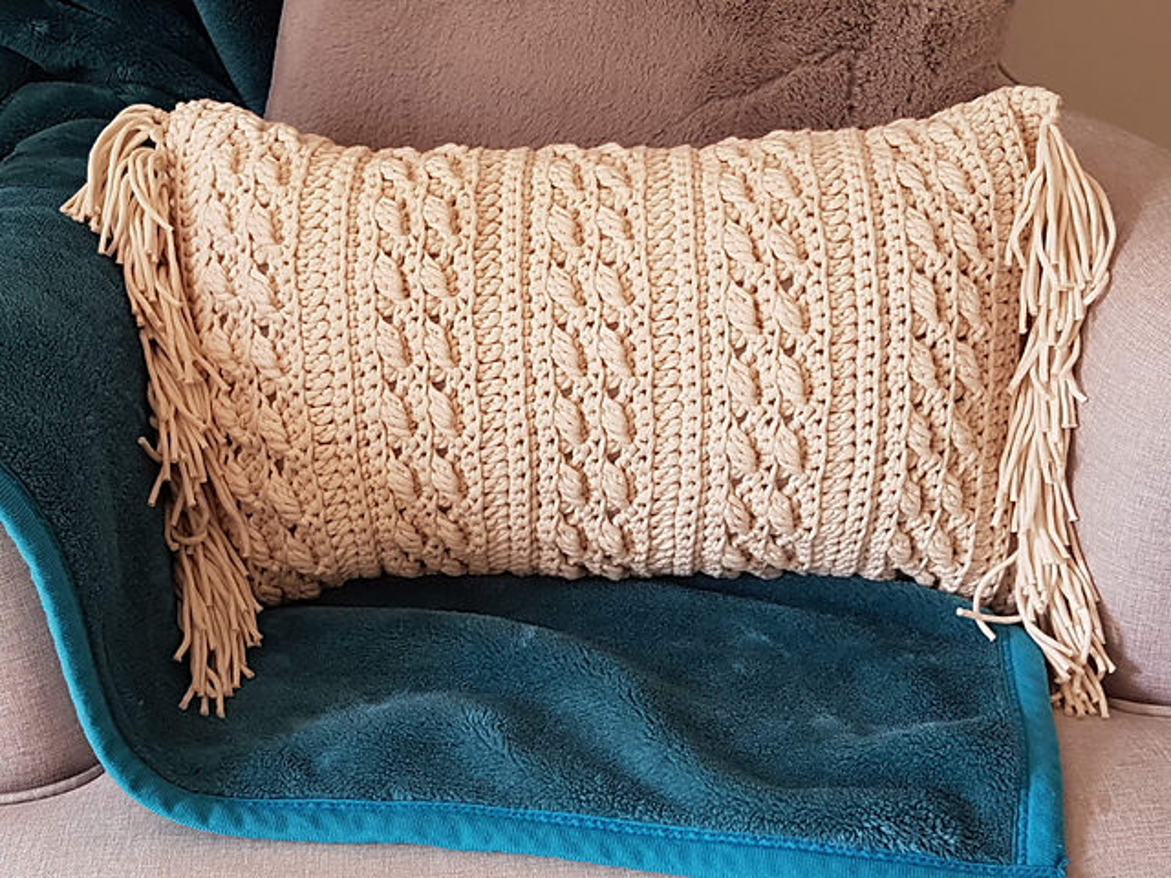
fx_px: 880
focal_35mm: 26
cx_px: 586
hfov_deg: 67.3
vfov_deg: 53.1
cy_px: 439
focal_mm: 4.2
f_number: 1.7
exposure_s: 1/50
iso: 80
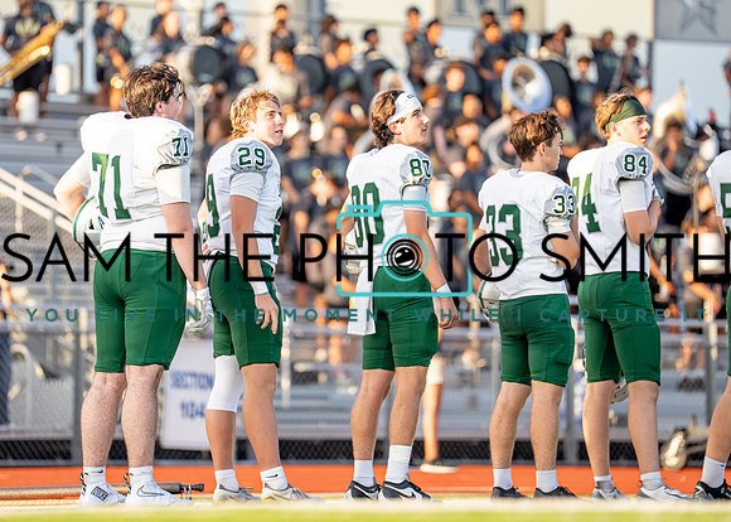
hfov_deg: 8.7
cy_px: 235
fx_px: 4789
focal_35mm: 231
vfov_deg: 6.2
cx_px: 289
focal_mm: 191
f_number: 2.8
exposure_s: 1/2000
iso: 320
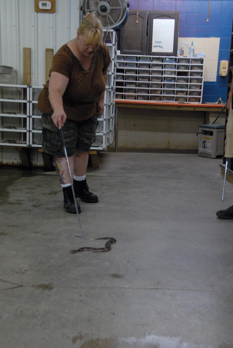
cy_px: 174
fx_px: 465
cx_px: 116
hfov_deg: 28.2
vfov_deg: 41.1
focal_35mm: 48
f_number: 4.8
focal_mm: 32
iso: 1600
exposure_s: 1/80
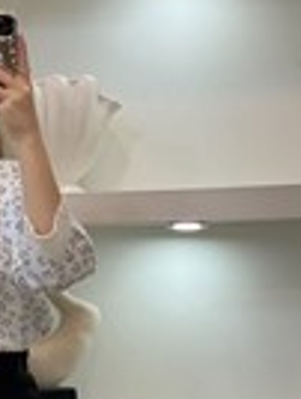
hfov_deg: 9.2
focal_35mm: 160
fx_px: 1849
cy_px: 487
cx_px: -60
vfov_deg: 12.0
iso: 64
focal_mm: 6
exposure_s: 1/100
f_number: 2
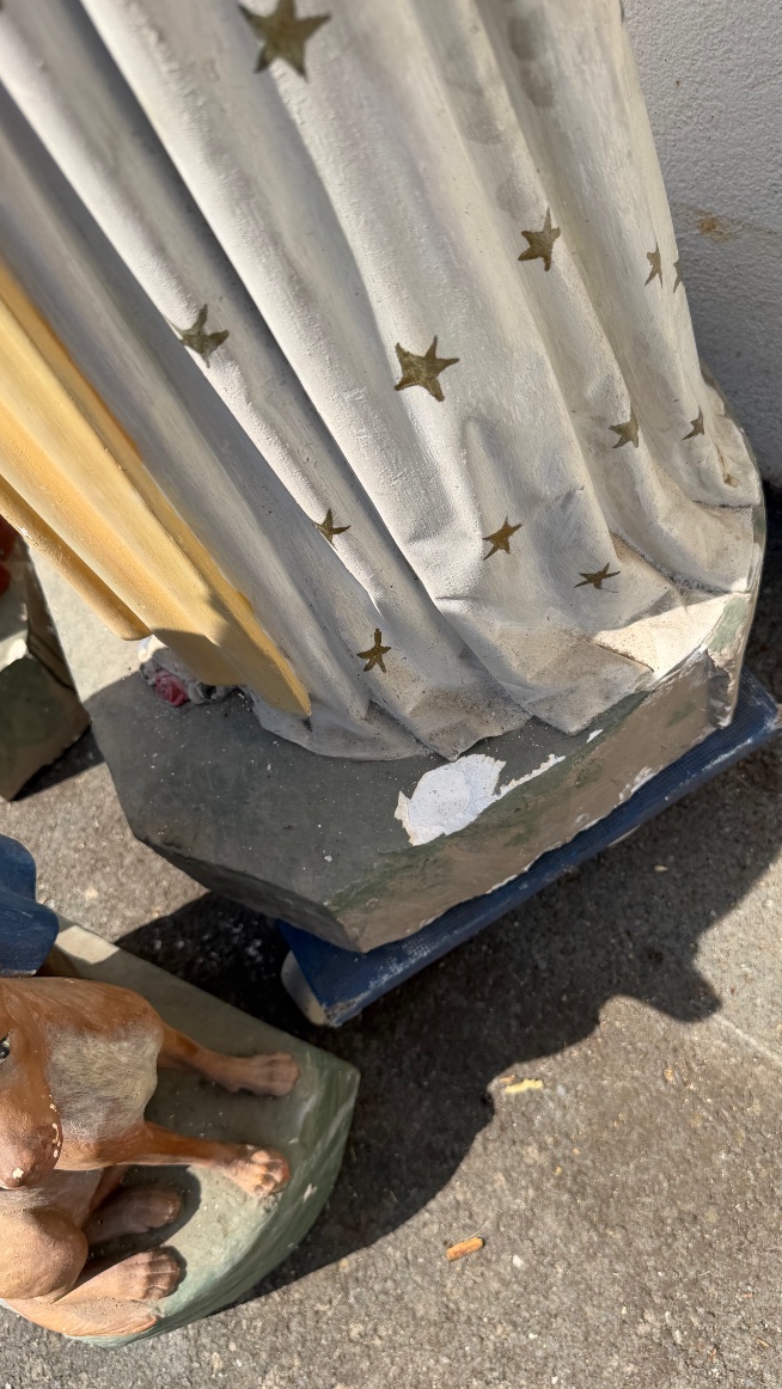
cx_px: 454
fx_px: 995
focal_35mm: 27
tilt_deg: -61.4
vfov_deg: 69.9
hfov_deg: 42.8
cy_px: 703
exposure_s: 1/3953
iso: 80
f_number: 1.78
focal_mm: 6.76
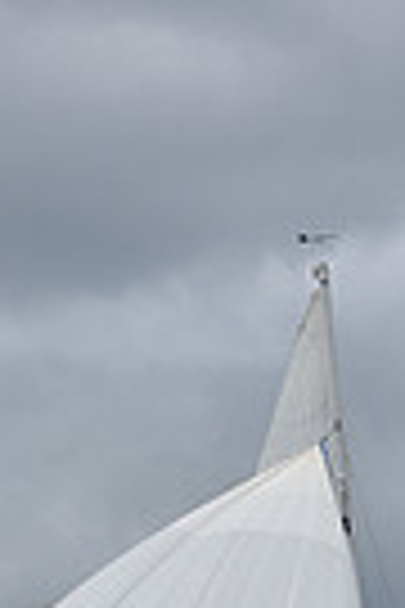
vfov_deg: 5.1
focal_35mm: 394
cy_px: 1270
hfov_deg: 3.5
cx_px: 290
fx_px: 6648
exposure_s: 1/800
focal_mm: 92
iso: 250
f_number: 11
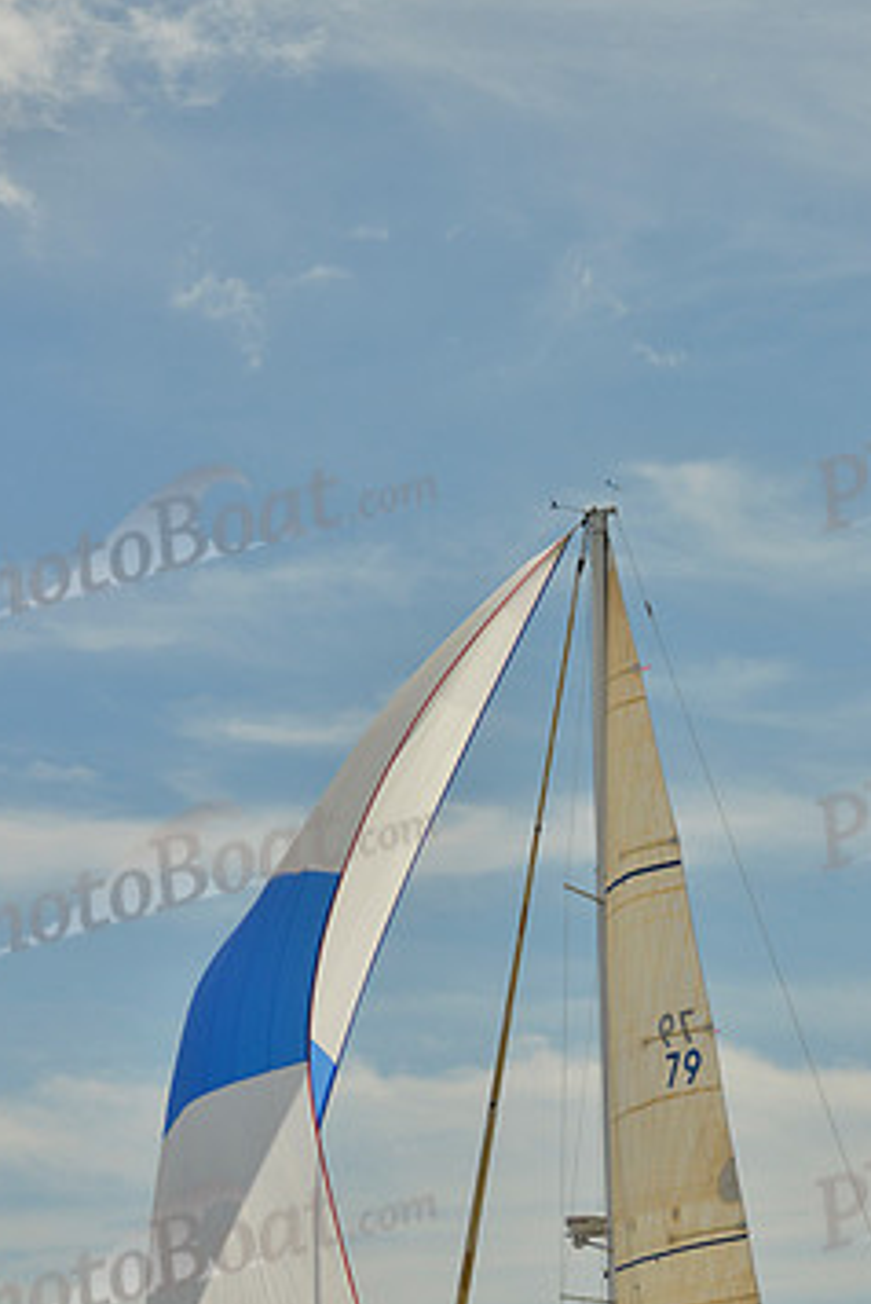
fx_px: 4129
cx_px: 628
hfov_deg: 12.0
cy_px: 1018
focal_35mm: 114
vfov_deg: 17.8
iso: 200
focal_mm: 70
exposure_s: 1/1000
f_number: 9
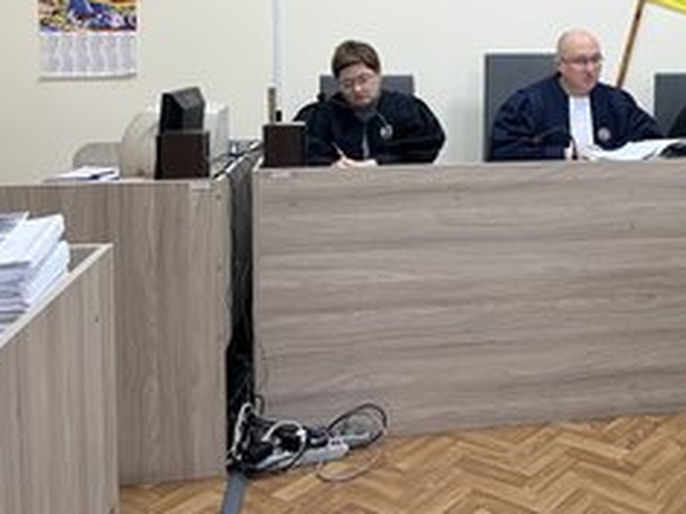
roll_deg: +0.1
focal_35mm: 44
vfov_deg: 32.1
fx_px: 872
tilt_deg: -2.8
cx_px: 517
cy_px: 107
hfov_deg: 41.6
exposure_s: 1/88
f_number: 1.5
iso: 125
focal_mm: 5.7
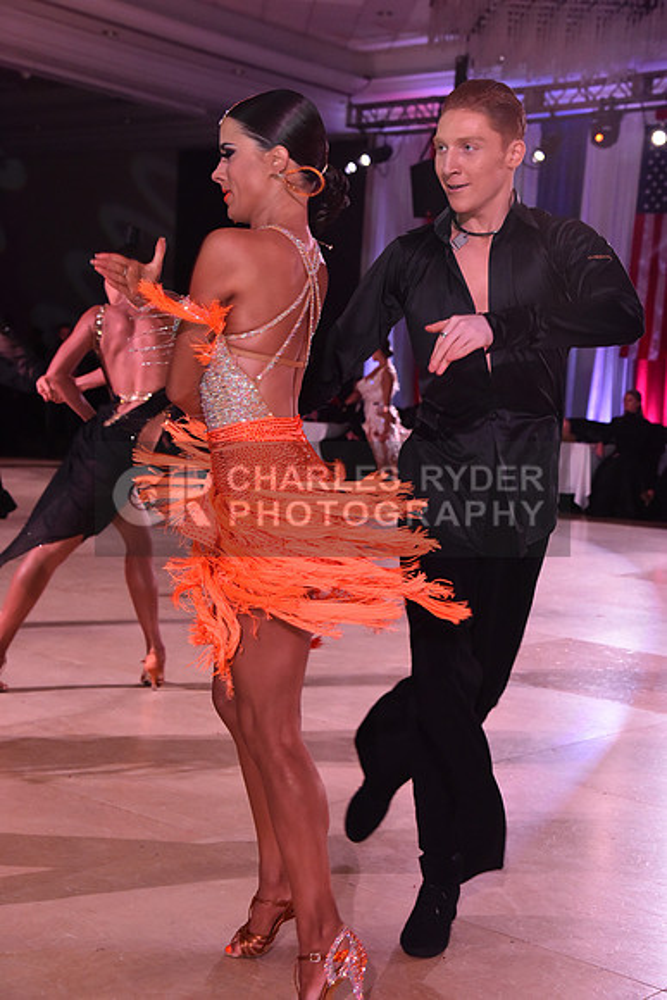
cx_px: 334
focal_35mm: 58
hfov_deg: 23.4
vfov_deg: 34.5
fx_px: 1611
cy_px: 500
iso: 2500
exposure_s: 1/320
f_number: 6.3
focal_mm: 58
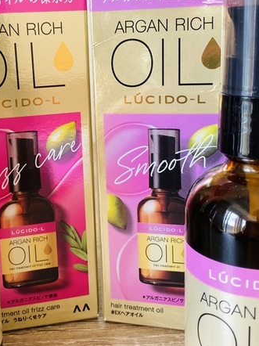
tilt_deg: -10.0
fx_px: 509
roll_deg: +1.5
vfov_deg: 37.3
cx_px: 94
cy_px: 130
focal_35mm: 51
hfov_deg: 28.4
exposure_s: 1/122
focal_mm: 4.25
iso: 40
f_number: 1.8
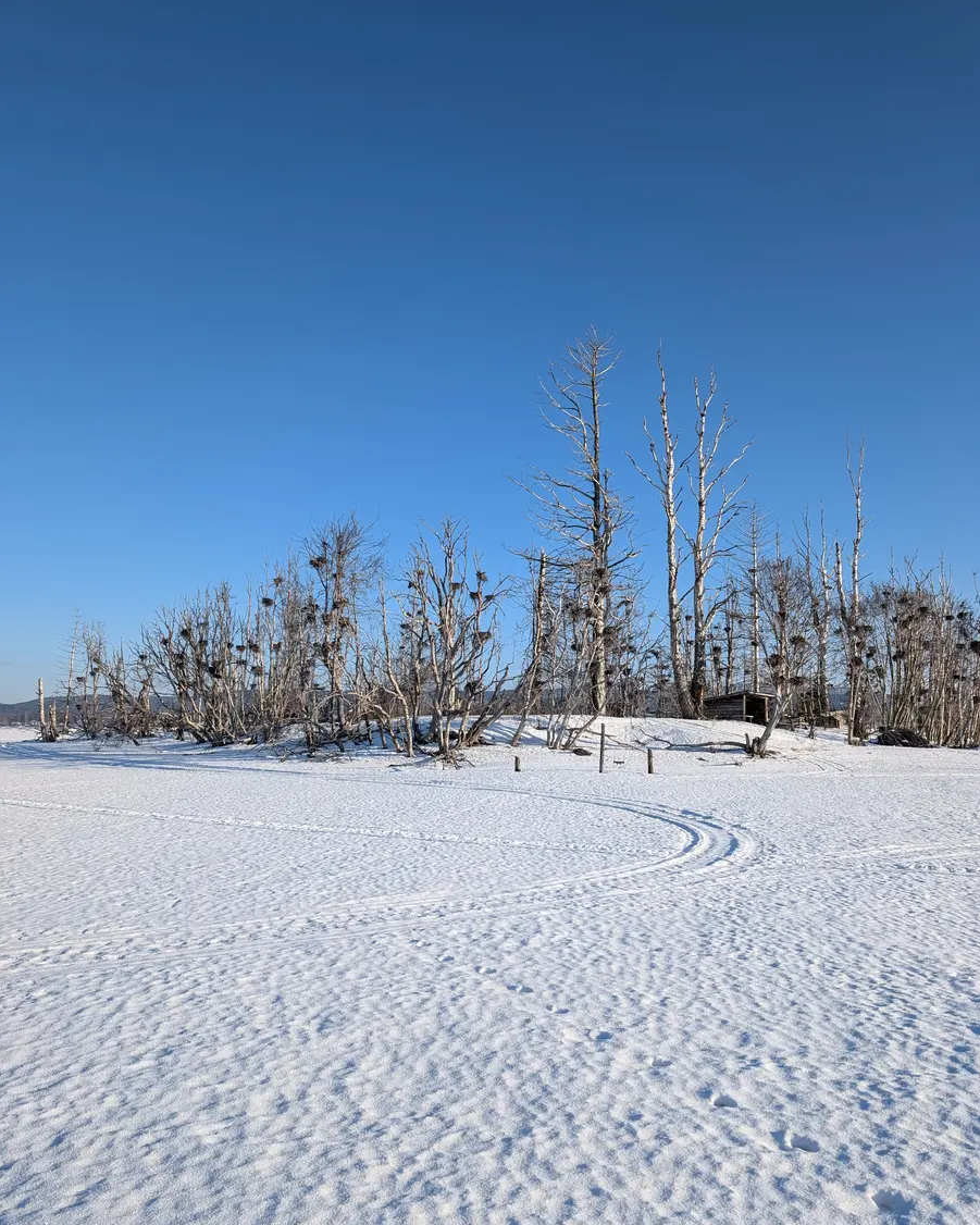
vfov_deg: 68.1
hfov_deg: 56.8
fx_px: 906
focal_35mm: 25
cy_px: 607
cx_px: 491
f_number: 1.68
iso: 24
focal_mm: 6.9
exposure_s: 1/1073
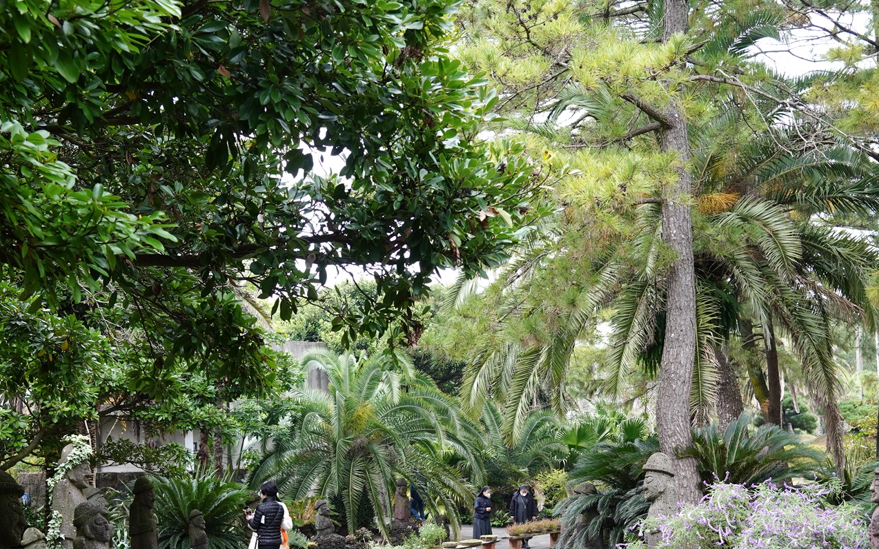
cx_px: 438
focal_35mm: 56
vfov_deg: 23.0
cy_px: 364
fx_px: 1341
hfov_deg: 36.3
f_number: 5.6
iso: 400
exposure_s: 1/100
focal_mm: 35
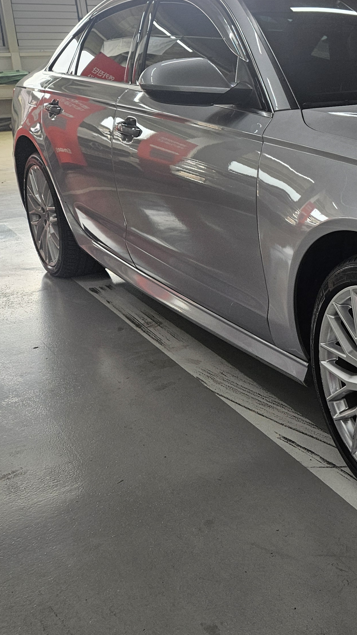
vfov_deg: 44.9
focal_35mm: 45
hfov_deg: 22.9
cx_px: 494
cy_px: 218
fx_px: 757
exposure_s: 1/120
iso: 50
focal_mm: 5.4
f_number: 1.8
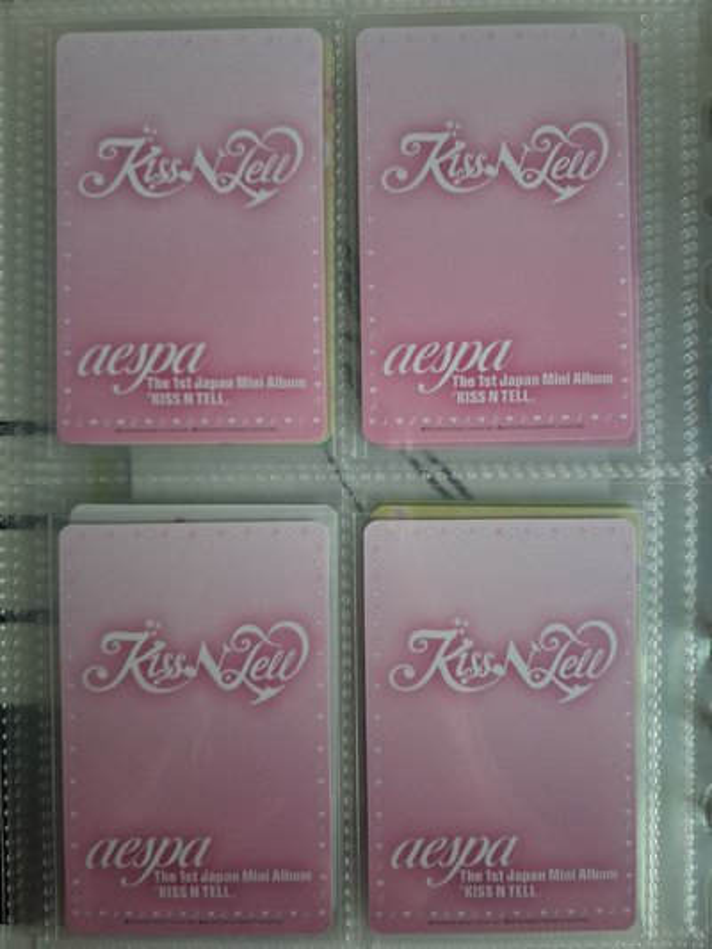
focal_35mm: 27
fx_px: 740
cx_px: 356
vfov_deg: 65.3
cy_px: 474
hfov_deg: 51.4
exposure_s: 1/24
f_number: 1.8
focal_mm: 4
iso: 500
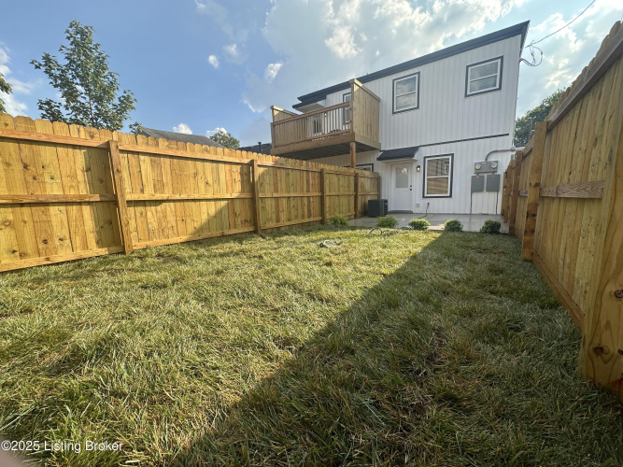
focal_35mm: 14
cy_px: 234
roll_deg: +1.2
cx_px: 312
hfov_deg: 102.1
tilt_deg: -8.1
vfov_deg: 85.7
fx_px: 252
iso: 40
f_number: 2.2
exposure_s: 1/725
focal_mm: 2.22
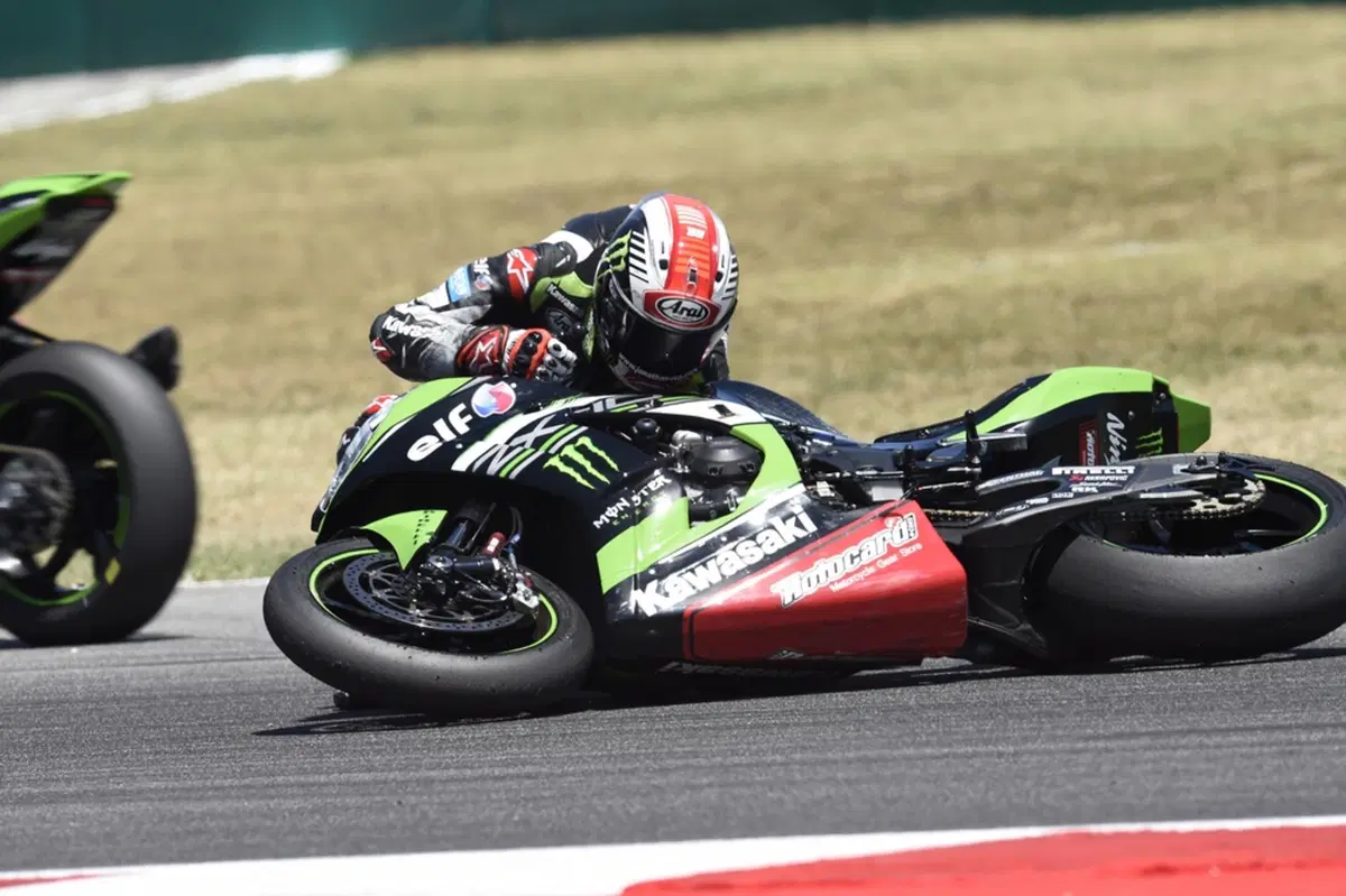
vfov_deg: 2.7
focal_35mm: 500
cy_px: 448
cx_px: 673
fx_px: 18686
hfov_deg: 4.1
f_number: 7.1
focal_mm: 500
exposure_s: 1/1000
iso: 320
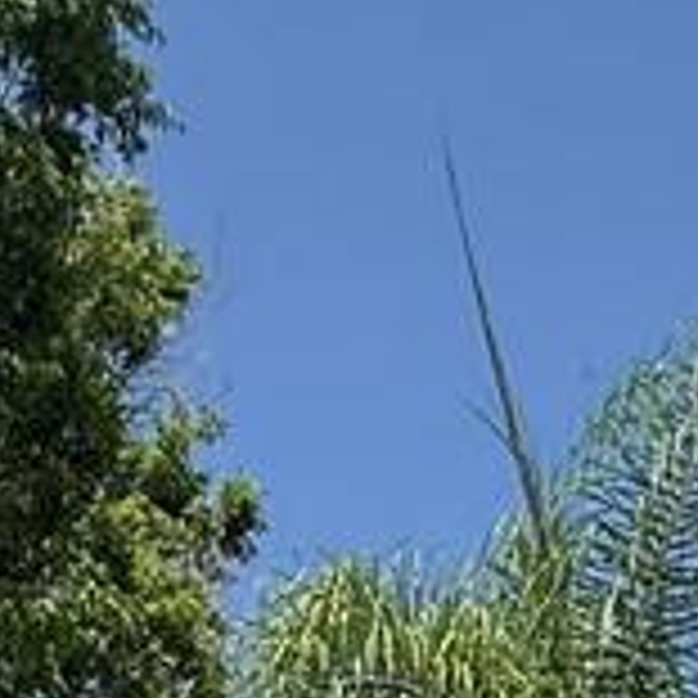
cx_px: 491
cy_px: 1540
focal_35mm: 82
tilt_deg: +1.9
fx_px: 1871
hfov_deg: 21.0
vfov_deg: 15.2
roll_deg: +0.7
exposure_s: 1/1656
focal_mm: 2.22
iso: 50
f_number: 2.2
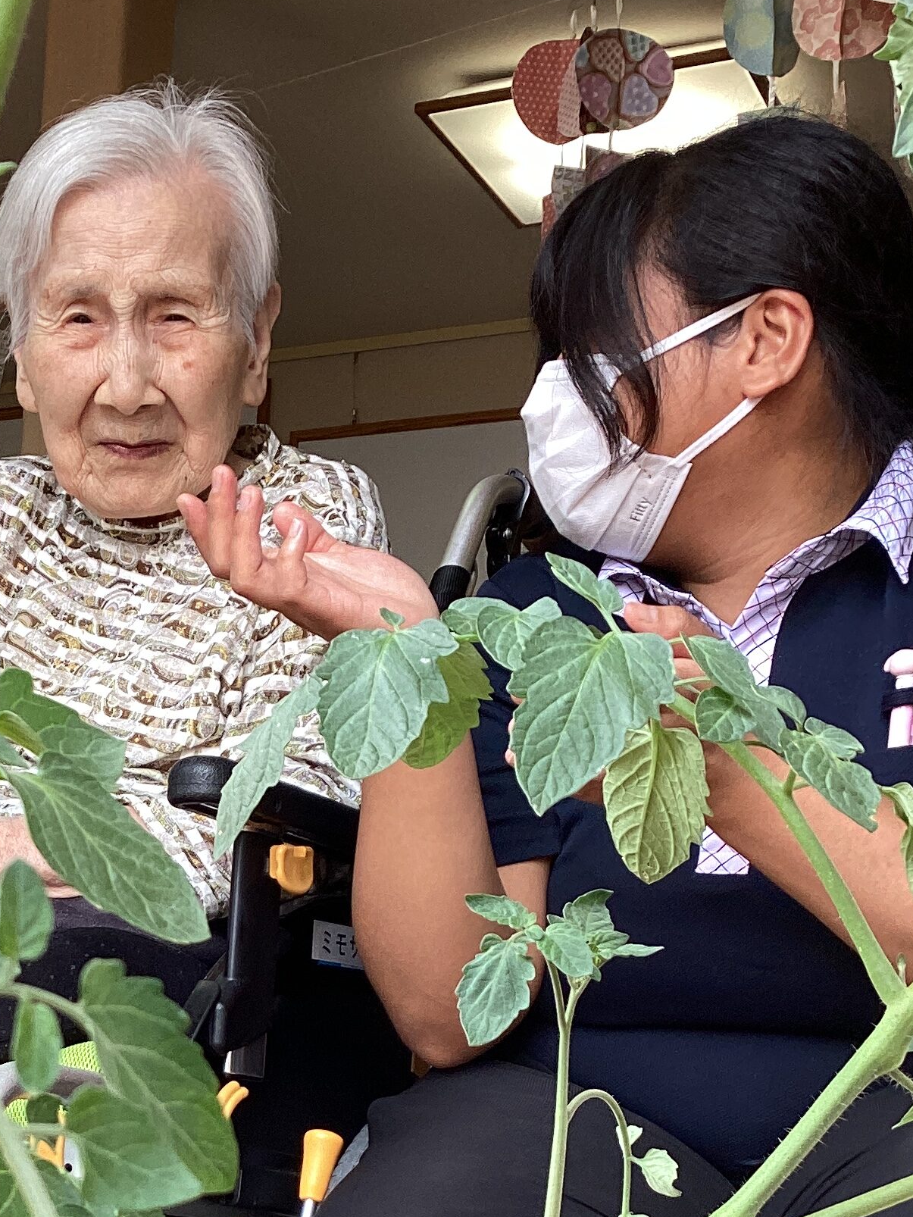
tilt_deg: -0.2
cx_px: 104
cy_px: 1019
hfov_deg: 22.8
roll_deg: -4.1
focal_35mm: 63
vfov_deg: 29.8
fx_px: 2215
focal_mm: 3.3
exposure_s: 1/120
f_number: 2.4
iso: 50
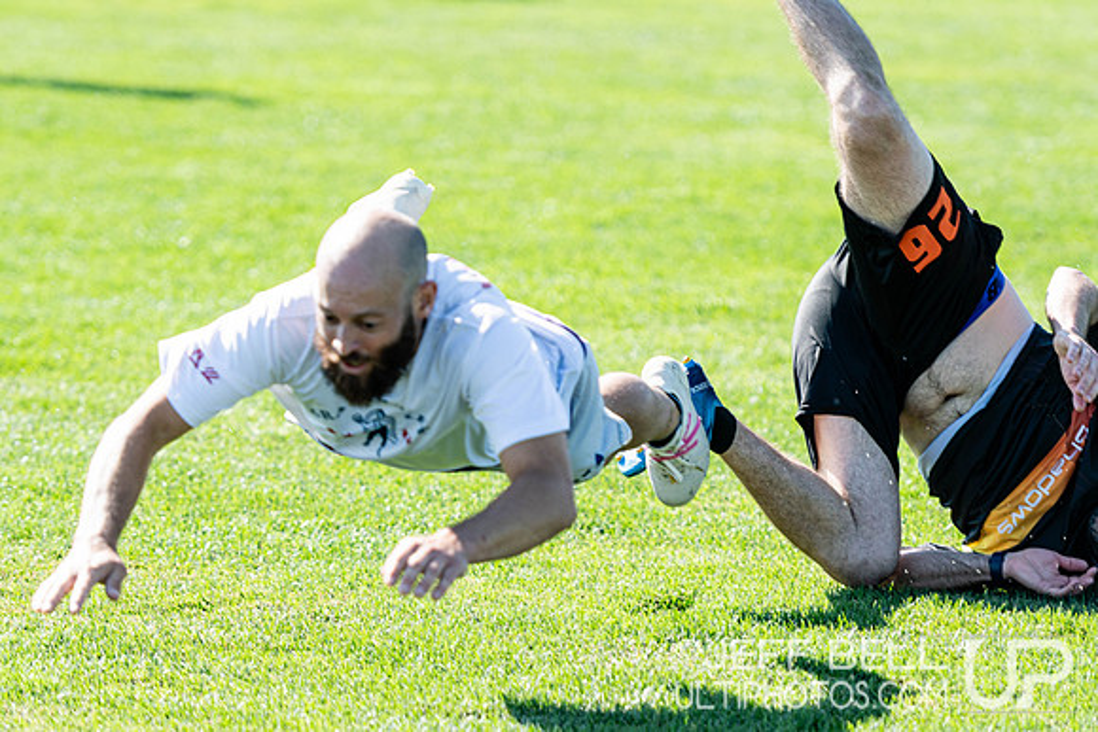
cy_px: 366
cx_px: 549
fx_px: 7321
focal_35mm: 240
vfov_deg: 5.7
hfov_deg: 8.6
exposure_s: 1/1000
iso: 100
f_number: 3.2
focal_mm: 160
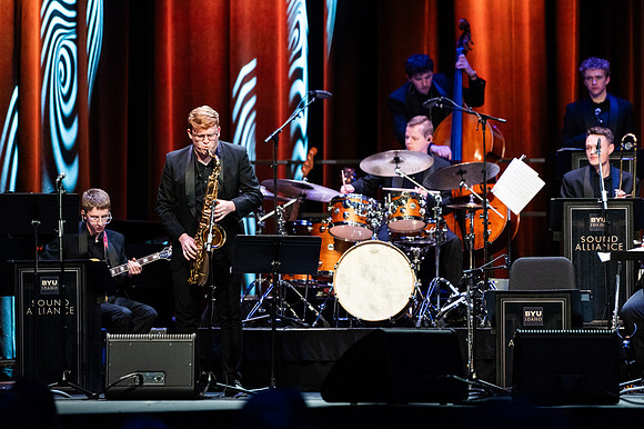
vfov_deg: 6.9
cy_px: 214
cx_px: 322
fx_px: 3577
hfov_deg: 10.3
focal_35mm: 200
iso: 6400
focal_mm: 200
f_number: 2.8
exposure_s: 1/400
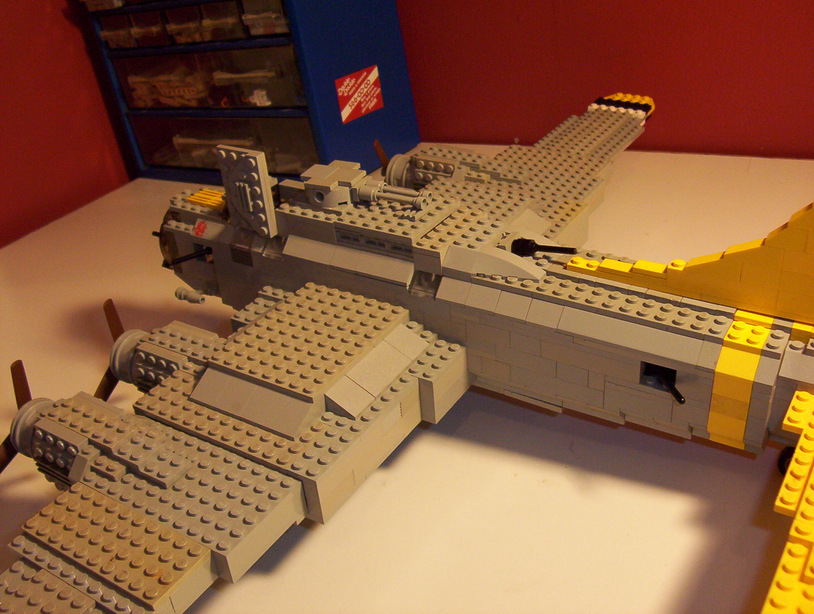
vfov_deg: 39.8
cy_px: 307
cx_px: 407
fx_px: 849
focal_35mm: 36
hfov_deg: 51.2
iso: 140
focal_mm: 5.54
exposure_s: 1/30
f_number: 2.76
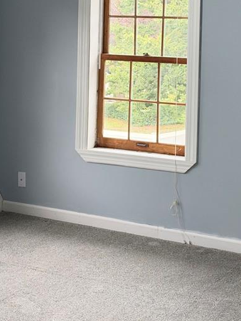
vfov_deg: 26.2
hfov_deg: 20.4
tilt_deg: -1.8
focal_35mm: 72
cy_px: 37
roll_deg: -1.2
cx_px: 158
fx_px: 668
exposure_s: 1/121
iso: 80
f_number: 1.8
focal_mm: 6.93
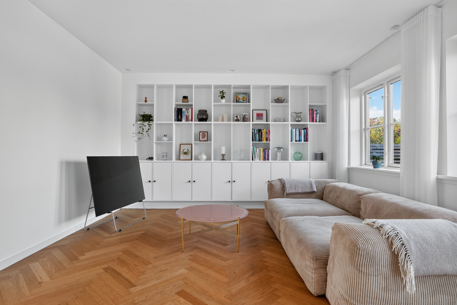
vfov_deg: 61.9
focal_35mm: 20
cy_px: 152
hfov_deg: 84.0
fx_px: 254
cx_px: 228
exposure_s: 1/40
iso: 400
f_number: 8
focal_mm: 20
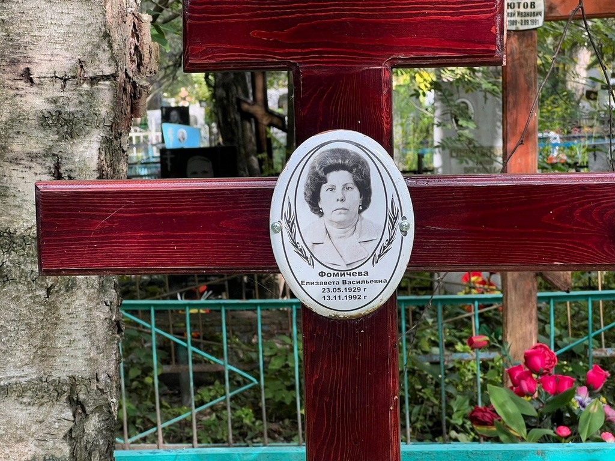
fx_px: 1368
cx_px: 308
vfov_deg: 19.1
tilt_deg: -5.8
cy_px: 230
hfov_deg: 25.3
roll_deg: +3.6
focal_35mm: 77
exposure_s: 1/108
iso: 32
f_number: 2.8
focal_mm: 9
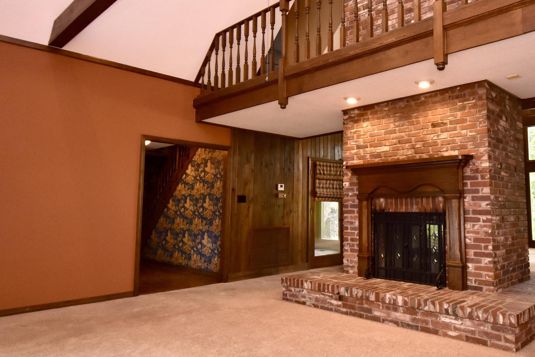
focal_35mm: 26
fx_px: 386
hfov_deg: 67.8
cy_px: 162
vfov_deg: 49.5
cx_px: 348
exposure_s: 1/60
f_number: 4.5
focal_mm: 10
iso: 1100
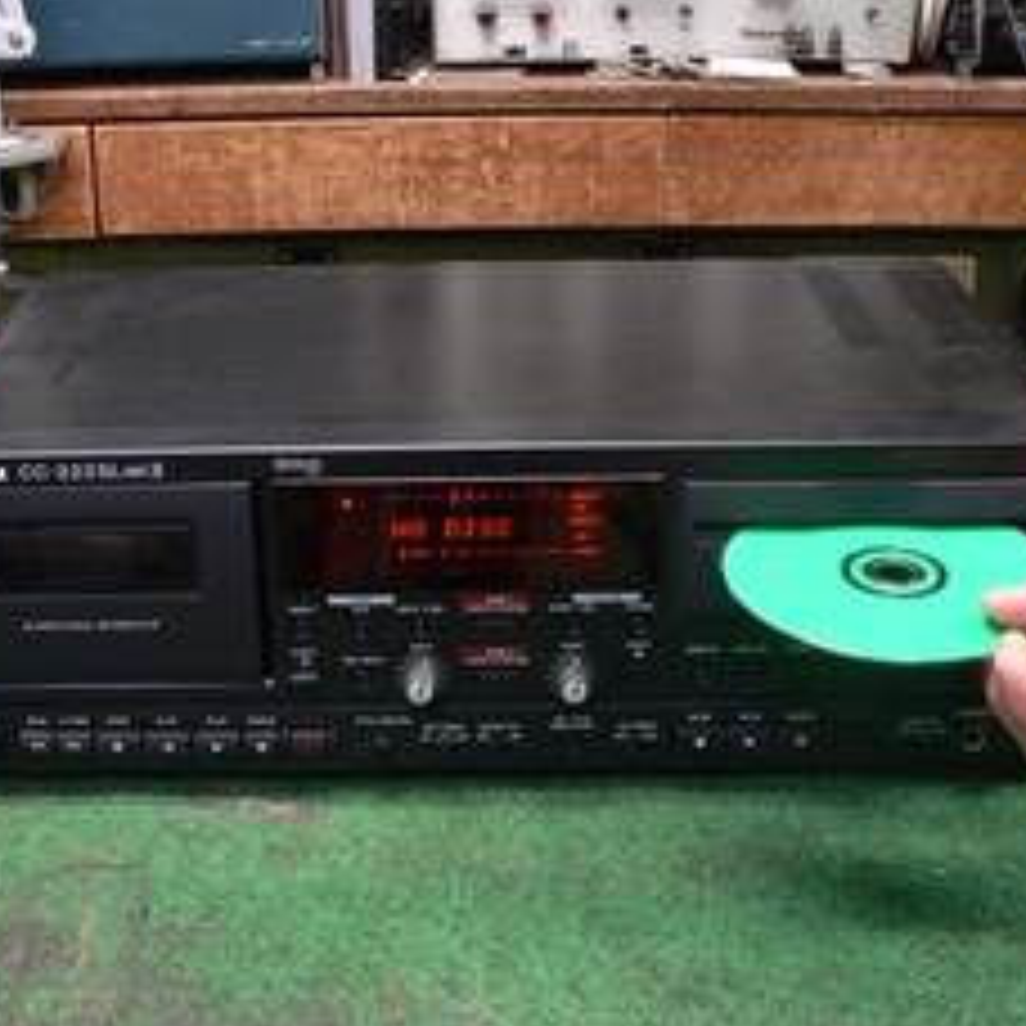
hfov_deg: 32.1
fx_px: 1777
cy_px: 601
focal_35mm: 53
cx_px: 432
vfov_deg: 32.1
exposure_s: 1/13
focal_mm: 6
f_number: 2.8
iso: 200
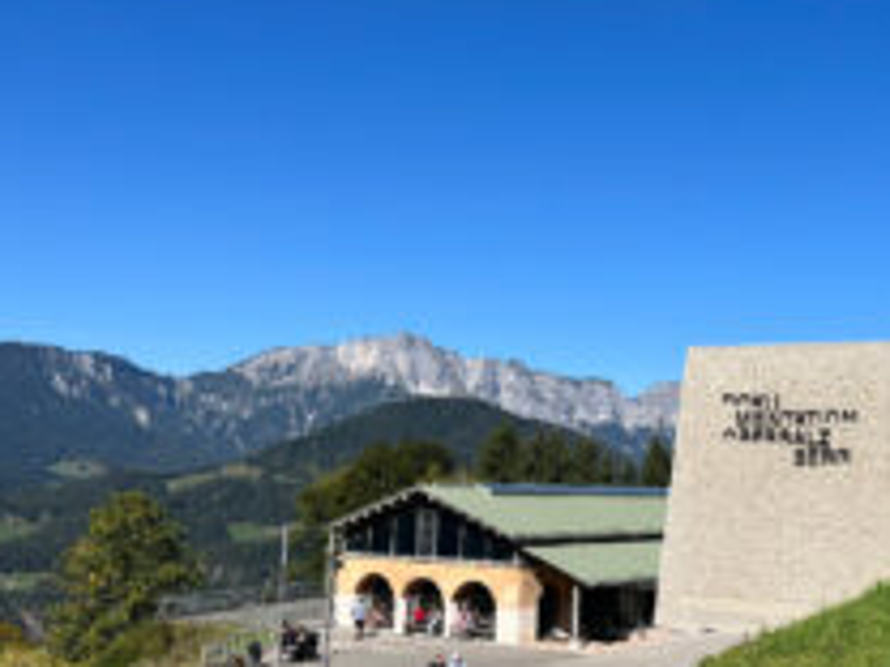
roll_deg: -1.1
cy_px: 342
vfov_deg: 32.2
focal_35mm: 45
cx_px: 620
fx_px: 1157
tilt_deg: +5.9
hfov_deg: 41.3
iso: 50
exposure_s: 1/4651
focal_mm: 5.1
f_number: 1.6
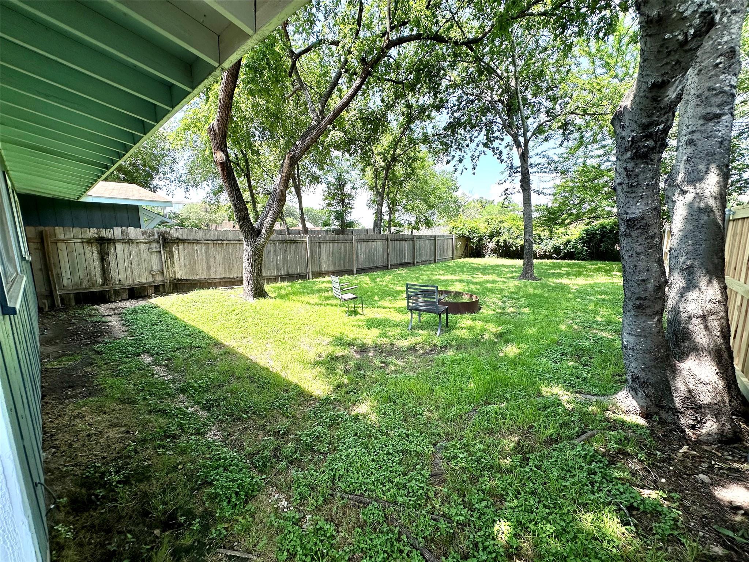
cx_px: 374
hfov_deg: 102.1
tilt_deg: -8.9
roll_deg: +0.4
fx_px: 303
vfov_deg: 85.7
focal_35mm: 14
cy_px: 281
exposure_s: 1/442
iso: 40
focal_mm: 2.22
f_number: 2.2
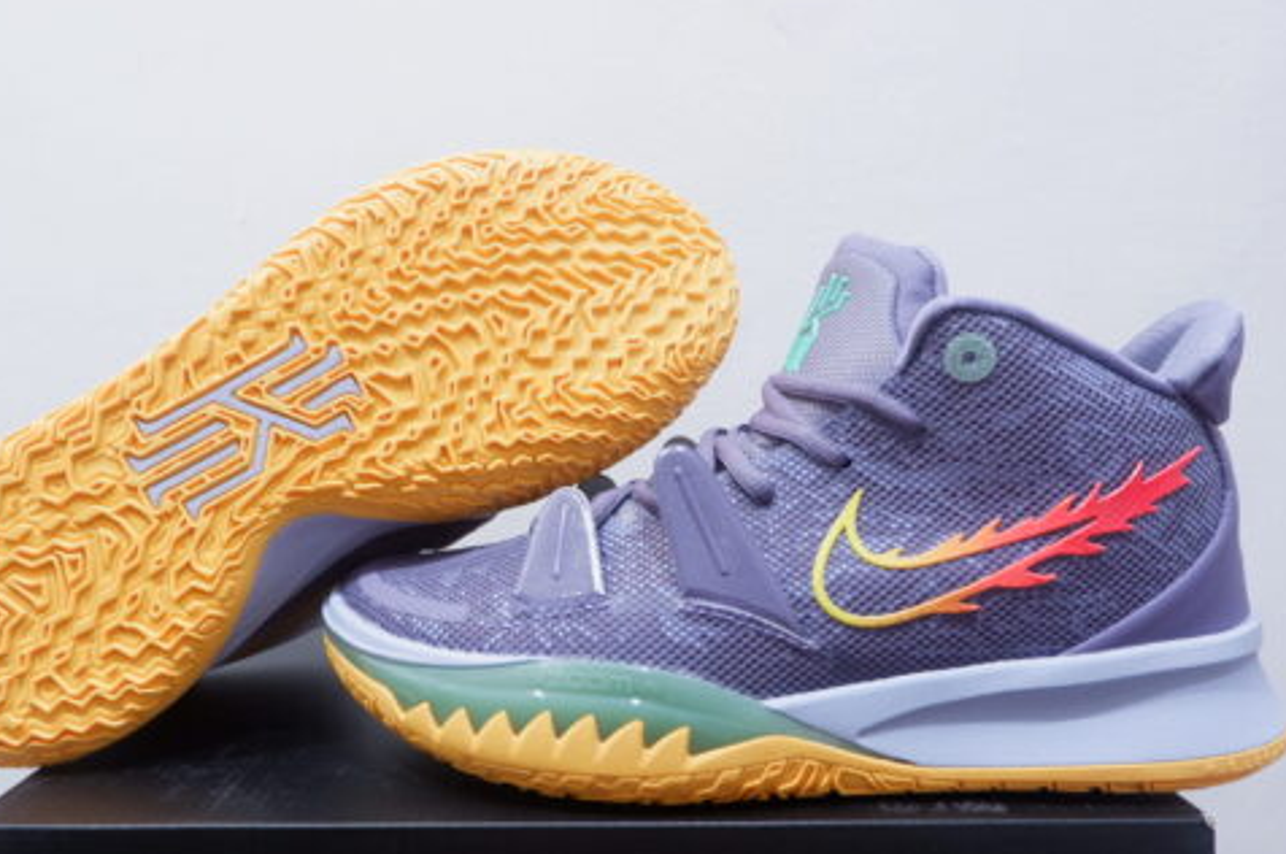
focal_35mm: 29
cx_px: 602
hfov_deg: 63.7
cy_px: 504
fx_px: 1035
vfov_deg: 44.7
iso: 640
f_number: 3.5
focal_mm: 15
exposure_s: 1/25
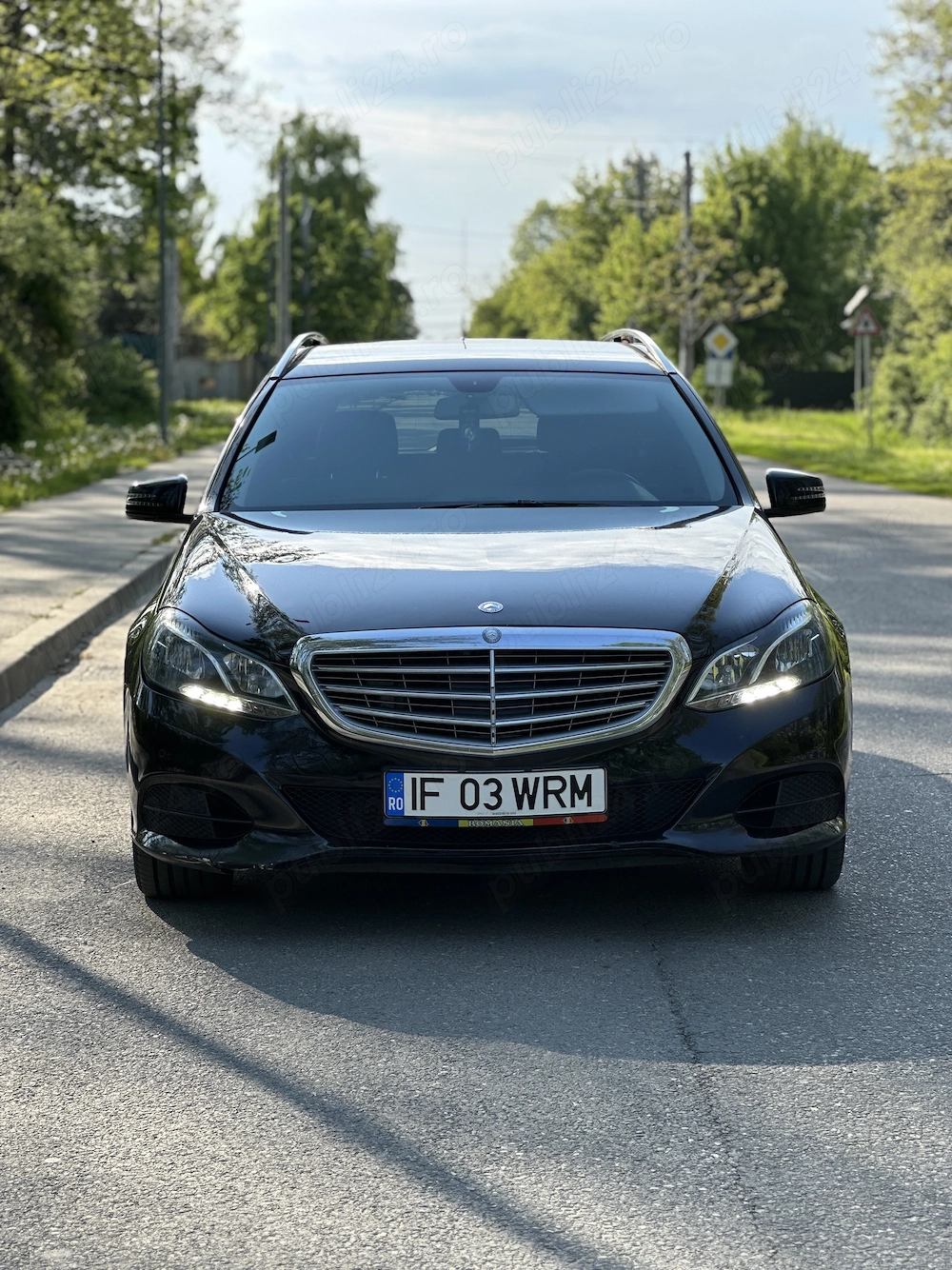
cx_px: 476
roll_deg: -0.5
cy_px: 635
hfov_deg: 19.1
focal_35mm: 77
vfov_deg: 25.3
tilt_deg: -4.0
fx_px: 2824
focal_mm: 9
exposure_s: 1/175
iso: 32
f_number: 2.8
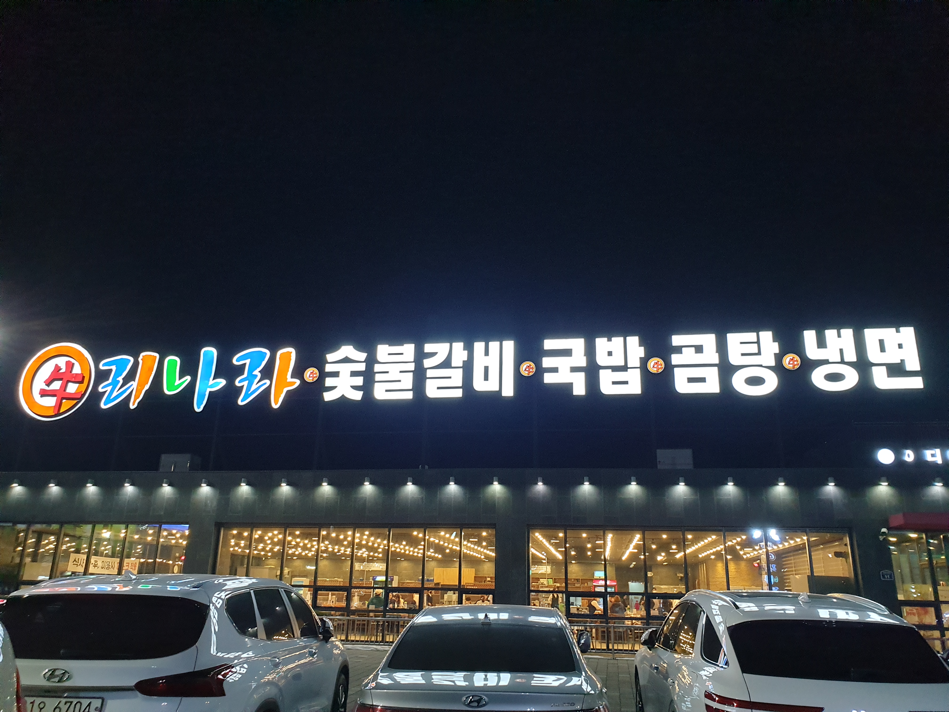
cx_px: 474
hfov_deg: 67.3
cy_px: 356
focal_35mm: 26
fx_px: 713
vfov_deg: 53.1
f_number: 2.4
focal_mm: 4.3
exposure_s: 1/60
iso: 320
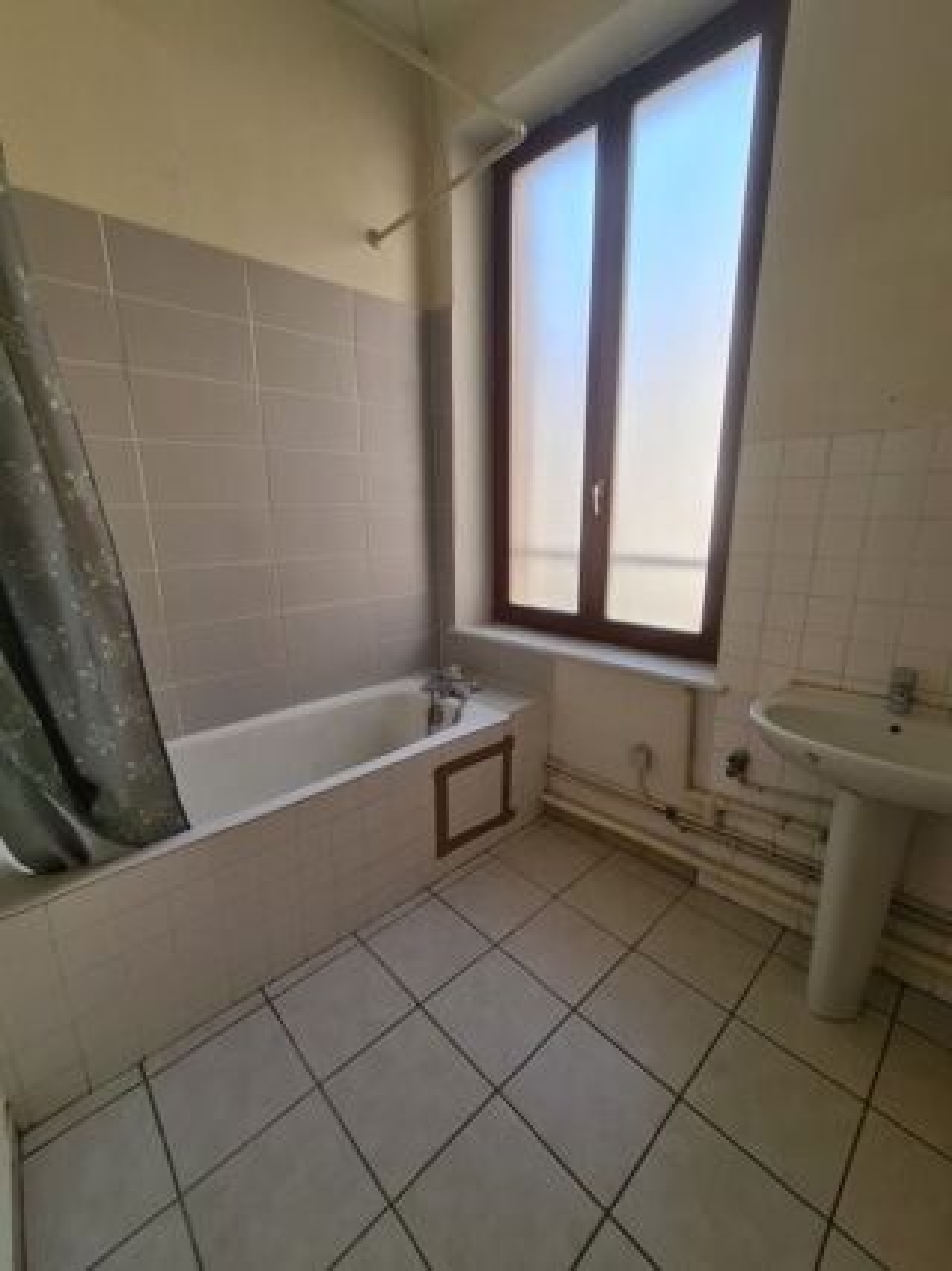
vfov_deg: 106.2
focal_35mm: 13
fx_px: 477
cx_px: 476
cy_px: 636
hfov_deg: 89.9
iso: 50
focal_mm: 2.2
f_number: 2.2
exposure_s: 1/168
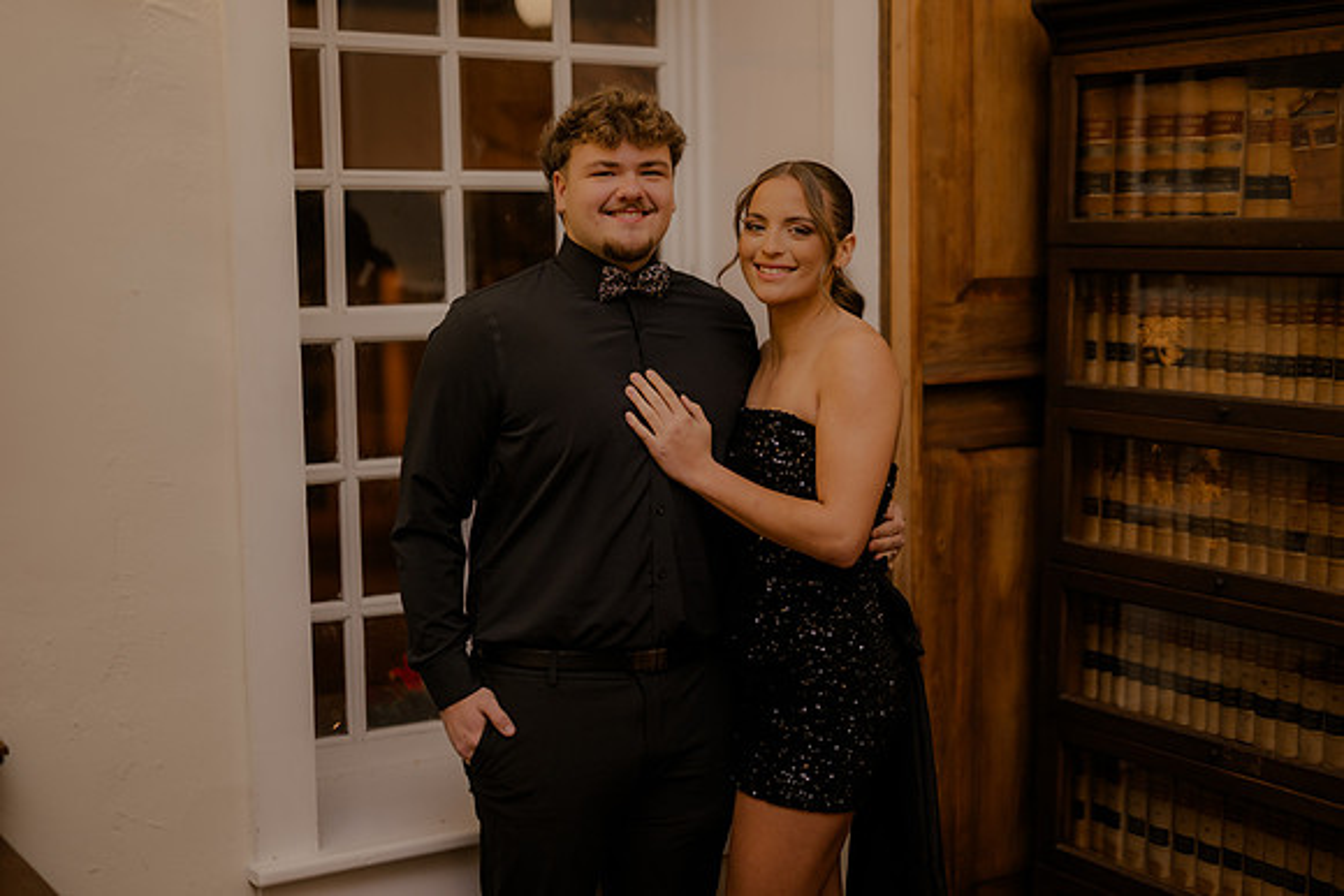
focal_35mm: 50
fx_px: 1867
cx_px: 672
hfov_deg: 39.6
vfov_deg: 27.0
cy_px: 448
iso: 320
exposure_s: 1/200
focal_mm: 50
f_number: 1.4
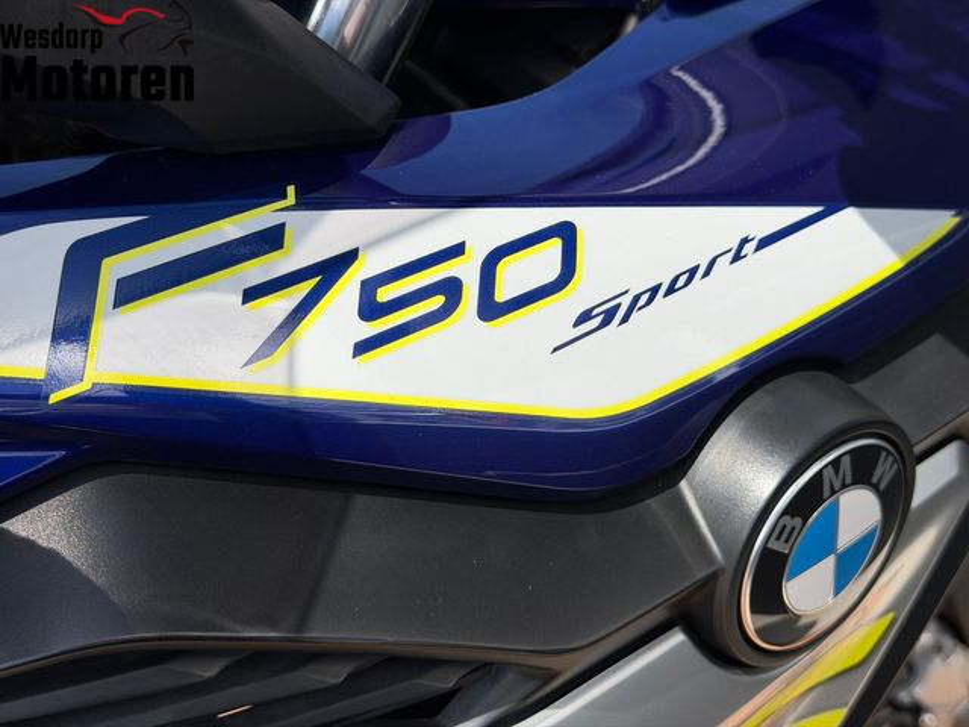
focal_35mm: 48
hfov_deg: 39.7
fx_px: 1344
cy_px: 364
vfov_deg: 30.3
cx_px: 484
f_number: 1.78
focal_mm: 6.76
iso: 64
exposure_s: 1/4878
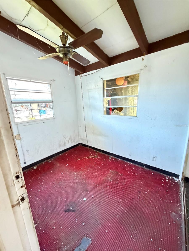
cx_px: 94
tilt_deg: -12.8
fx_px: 102
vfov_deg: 102.1
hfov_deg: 85.7
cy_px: 126
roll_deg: +3.9
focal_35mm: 14
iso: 1600
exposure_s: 1/30
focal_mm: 2.22
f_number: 2.2
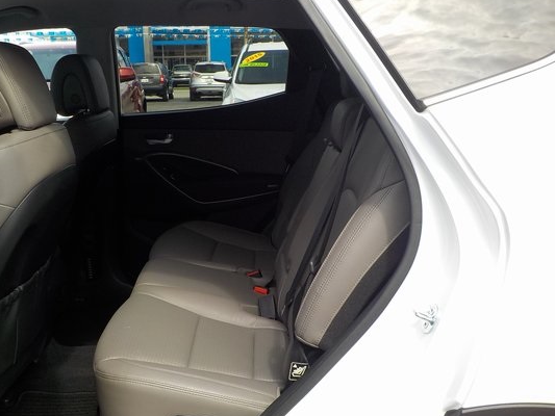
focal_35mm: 36
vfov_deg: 39.7
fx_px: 577
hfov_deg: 51.2
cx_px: 247
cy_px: 220
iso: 125
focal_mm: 4.1
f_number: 3.3
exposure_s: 1/320
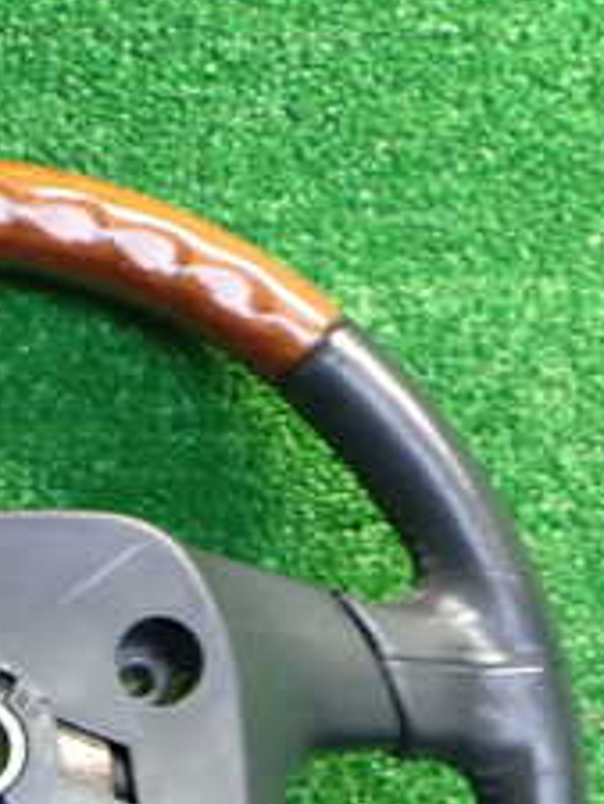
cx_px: -129
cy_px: 779
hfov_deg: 17.5
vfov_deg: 23.5
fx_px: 1859
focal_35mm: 80
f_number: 2.3
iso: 800
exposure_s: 1/30
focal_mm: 5.4
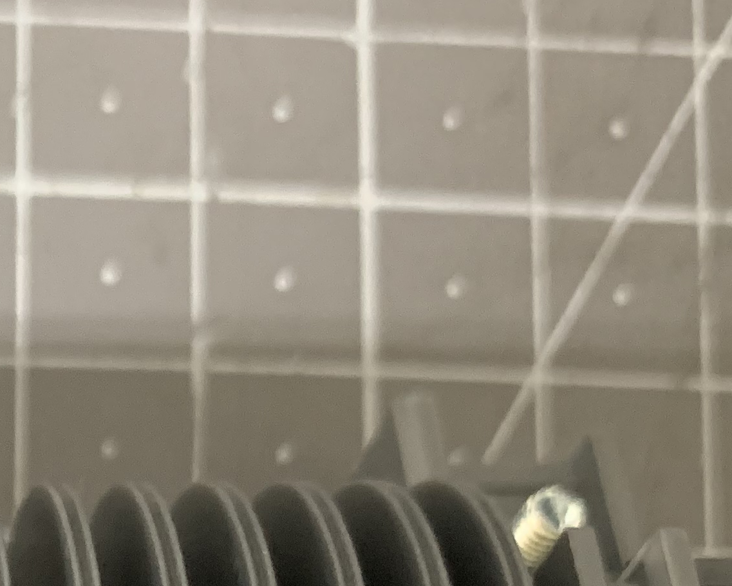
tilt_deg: -84.8
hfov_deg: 19.5
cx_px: -236
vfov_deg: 15.7
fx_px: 1950
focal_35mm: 90
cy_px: 889
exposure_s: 1/30
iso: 500
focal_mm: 4.25
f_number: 1.8
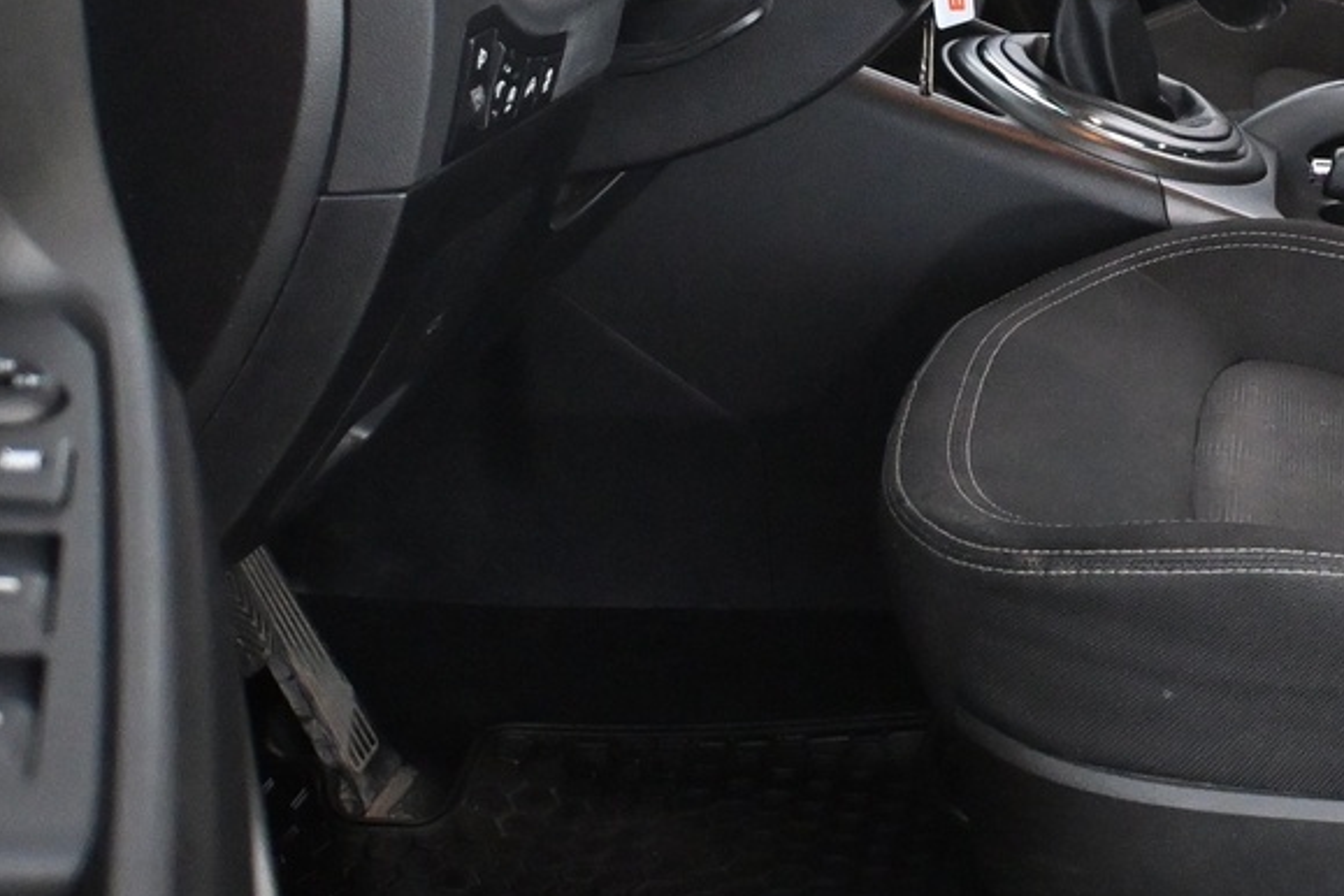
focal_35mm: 128
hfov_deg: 15.7
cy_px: 44
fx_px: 4782
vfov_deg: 10.6
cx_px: 1379
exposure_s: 1/60
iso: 5000
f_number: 4.8
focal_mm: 30.5
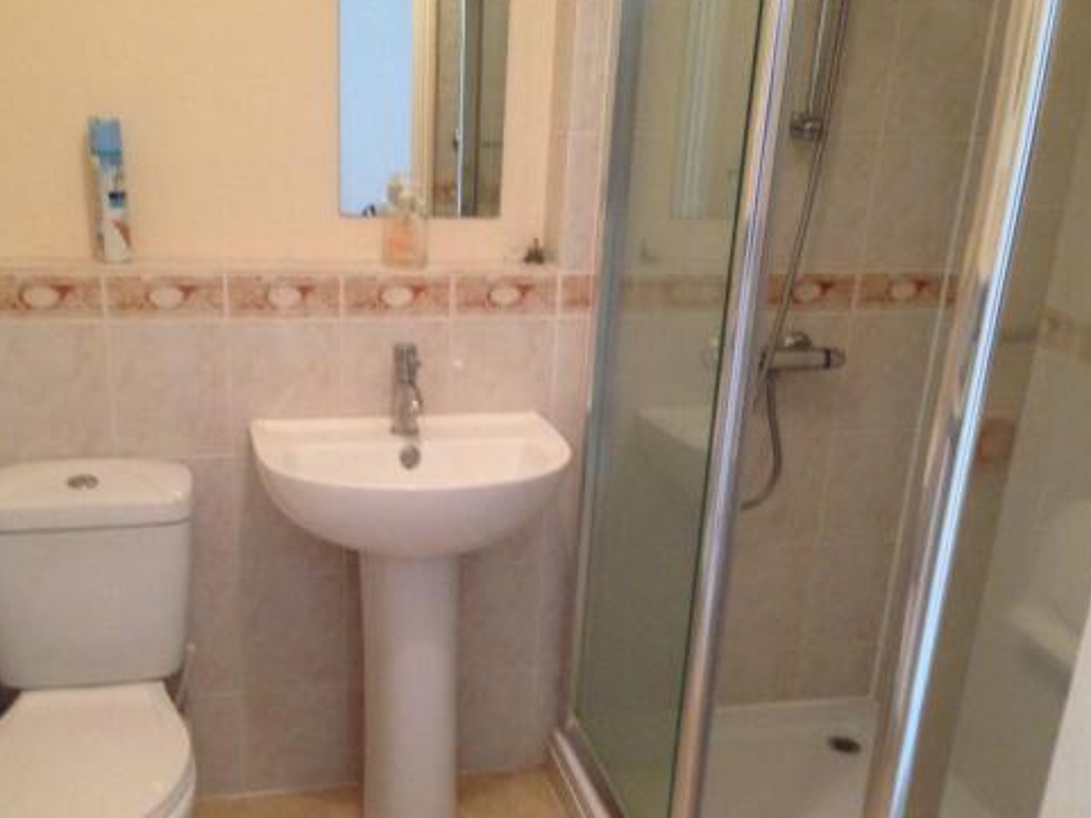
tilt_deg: -21.5
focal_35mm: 40
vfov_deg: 35.9
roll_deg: -2.7
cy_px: 479
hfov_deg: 46.7
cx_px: 493
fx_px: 1261
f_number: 2.4
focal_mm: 4.12
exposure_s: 1/20
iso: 200
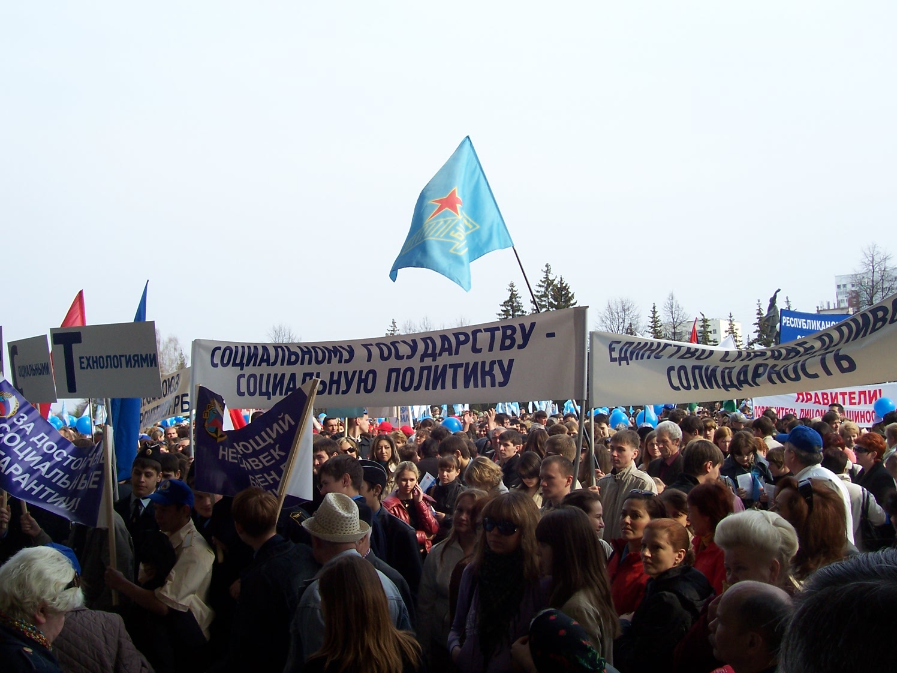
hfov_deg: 54.0
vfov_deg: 41.8
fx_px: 881
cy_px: 336
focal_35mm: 34
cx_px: 448
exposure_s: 1/250
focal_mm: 5.6
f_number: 5.6
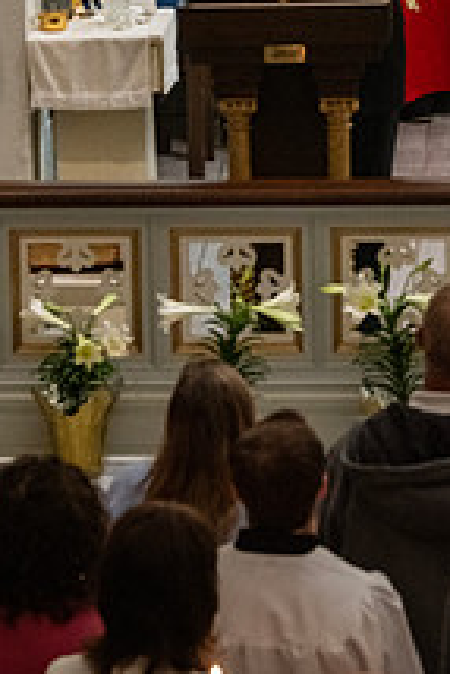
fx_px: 7880
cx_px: 308
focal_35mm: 421
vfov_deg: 4.9
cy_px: 28
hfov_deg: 3.3
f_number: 9
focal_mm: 200
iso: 5000
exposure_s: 1/60
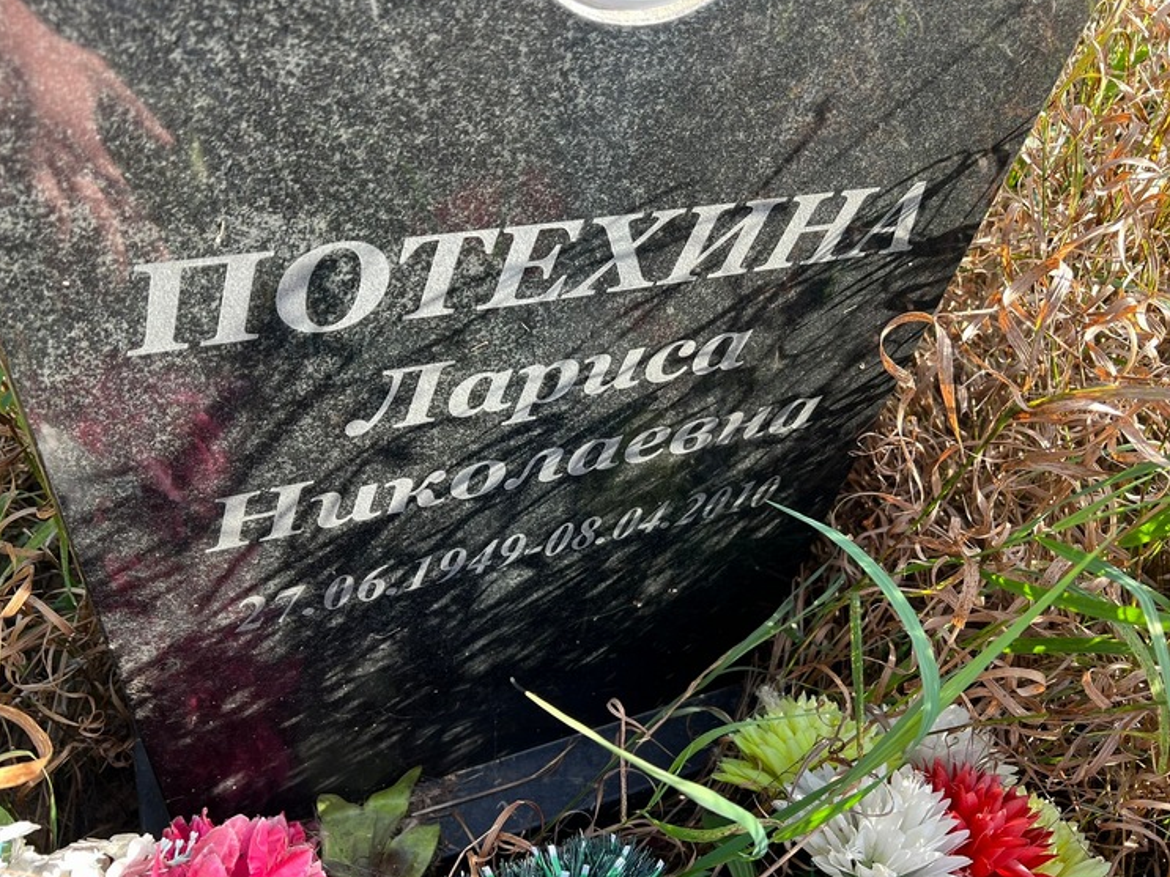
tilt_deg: -45.6
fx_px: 946
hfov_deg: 63.4
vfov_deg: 49.7
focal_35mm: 28
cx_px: 565
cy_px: 458
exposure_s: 1/214
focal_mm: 5.7
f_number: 1.5
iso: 40
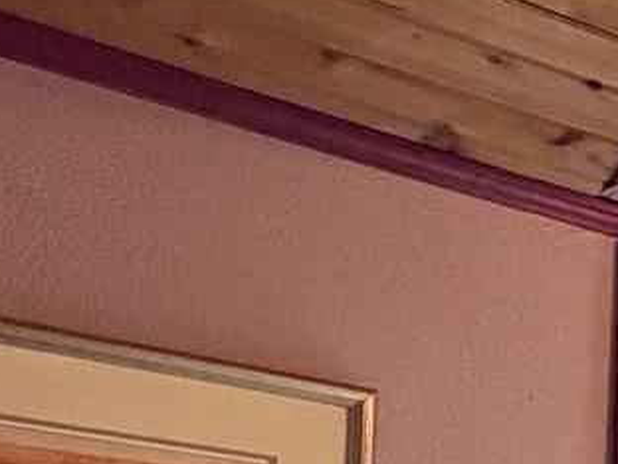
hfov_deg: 13.5
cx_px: 1585
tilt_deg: +0.3
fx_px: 1642
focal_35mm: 92
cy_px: 801
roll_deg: -1.6
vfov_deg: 14.4
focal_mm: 2.22
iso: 320
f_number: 2.2
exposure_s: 1/60
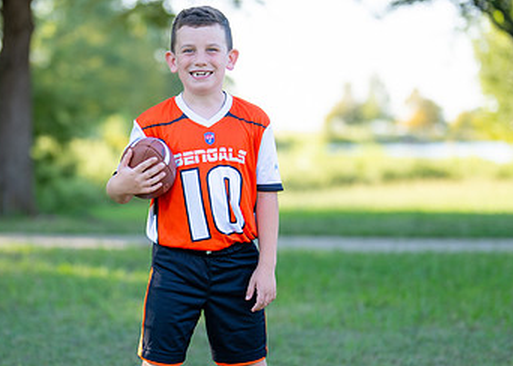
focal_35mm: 103
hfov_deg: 19.4
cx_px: 191
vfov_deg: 13.9
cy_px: 191
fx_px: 1500
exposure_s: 1/1600
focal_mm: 50
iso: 100
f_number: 1.2
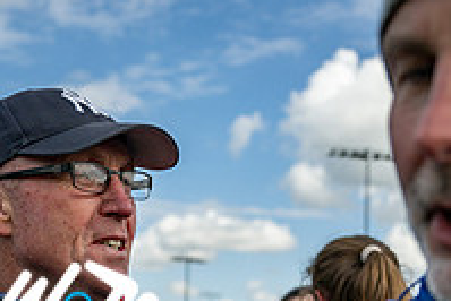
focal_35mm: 73
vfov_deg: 17.8
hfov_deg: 27.0
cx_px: 77
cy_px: 356
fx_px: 915
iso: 90
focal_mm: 25
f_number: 2.8
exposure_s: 1/6400
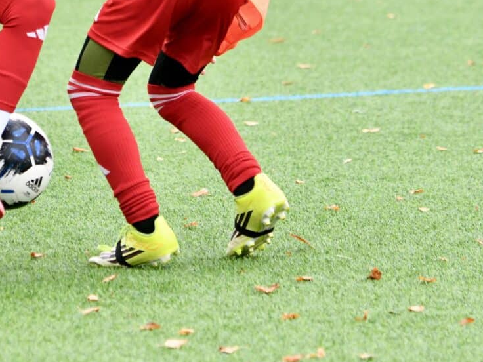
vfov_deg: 3.0
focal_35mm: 495
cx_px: 174
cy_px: -38
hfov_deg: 4.0
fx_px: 6907
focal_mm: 185
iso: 3200
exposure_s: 1/1600
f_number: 5.3
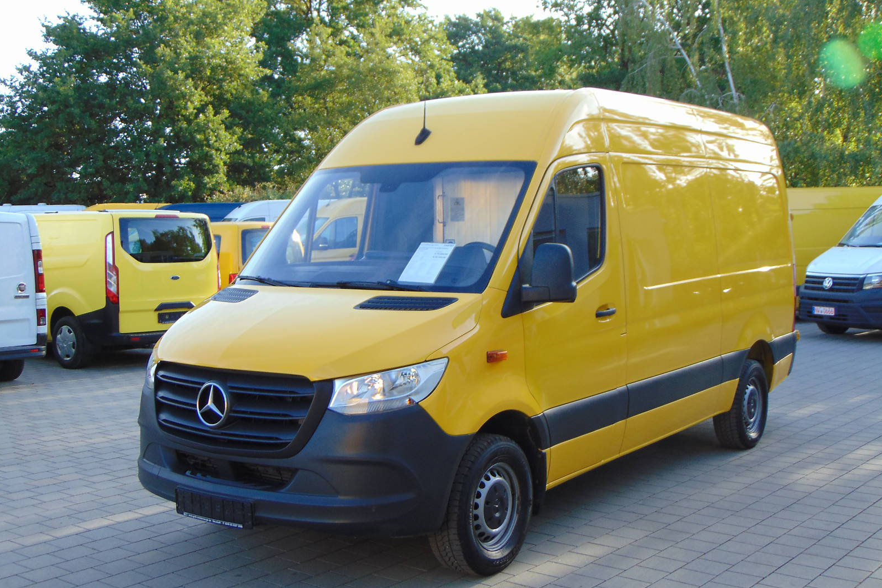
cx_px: 443
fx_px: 1078
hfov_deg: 44.5
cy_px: 308
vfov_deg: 30.5
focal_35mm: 44
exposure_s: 1/160
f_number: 3.3
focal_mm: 7.6
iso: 80
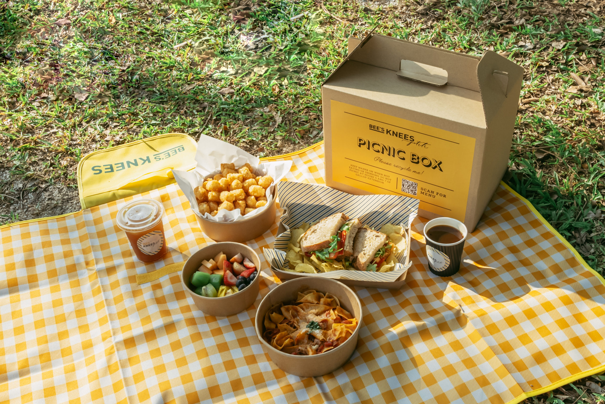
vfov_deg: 33.4
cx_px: 302
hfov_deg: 48.4
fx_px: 672
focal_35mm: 40
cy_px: 202
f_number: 10
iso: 160
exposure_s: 1/80
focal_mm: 27
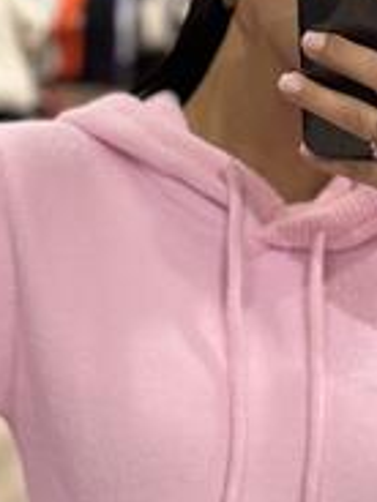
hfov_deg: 13.7
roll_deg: -3.0
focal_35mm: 108
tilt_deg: -19.7
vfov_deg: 17.7
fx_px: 1568
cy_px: 522
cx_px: 148
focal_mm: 6.86
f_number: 1.78
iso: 125
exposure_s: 1/50
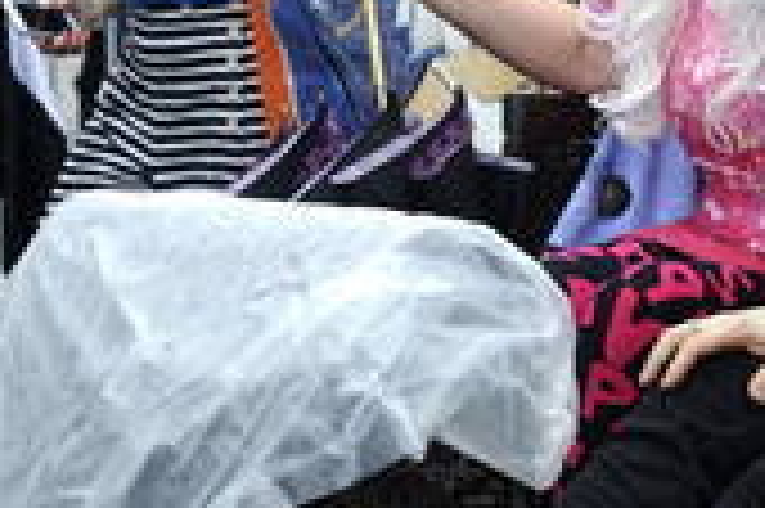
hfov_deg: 6.0
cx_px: 572
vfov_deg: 4.0
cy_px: 76
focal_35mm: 344
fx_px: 7303
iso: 640
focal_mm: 130
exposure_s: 1/400
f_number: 9
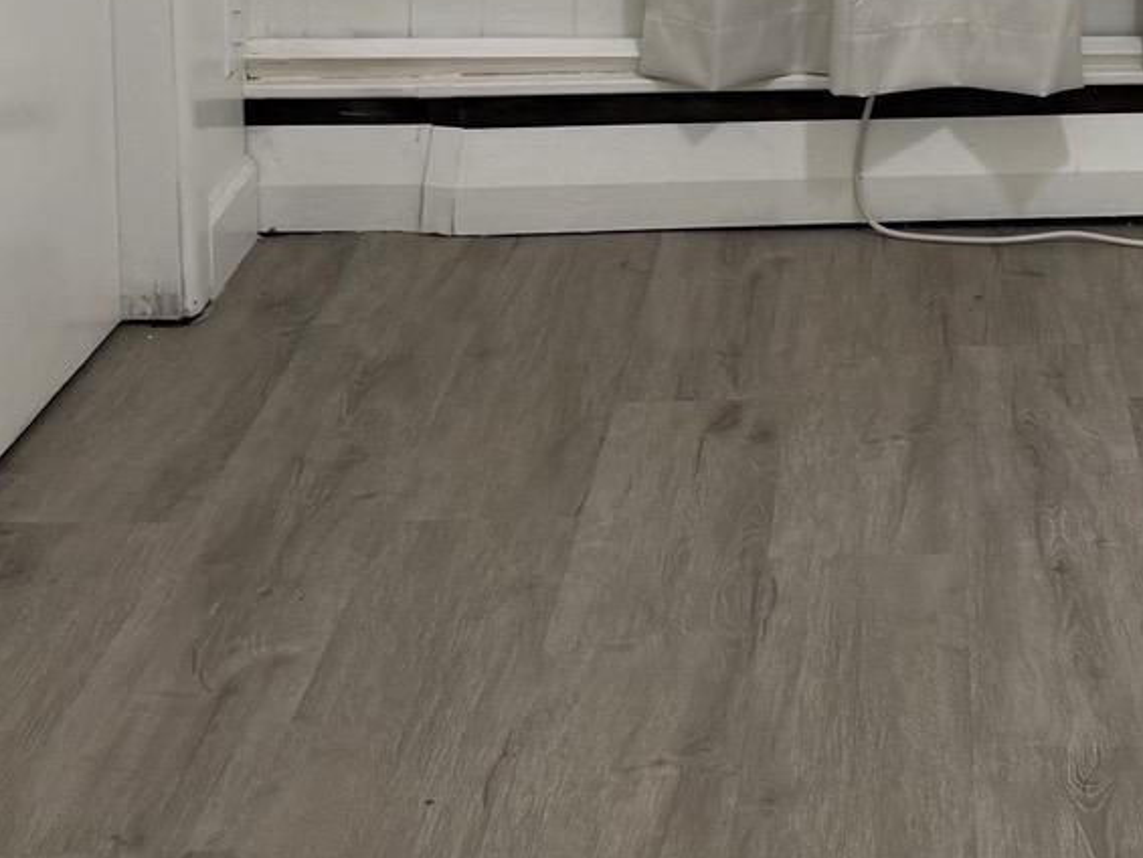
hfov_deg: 21.4
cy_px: -255
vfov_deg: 16.1
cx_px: 1228
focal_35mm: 87
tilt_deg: -6.3
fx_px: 2873
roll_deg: -1.3
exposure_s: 1/60
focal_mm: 6.76
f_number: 1.78
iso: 100
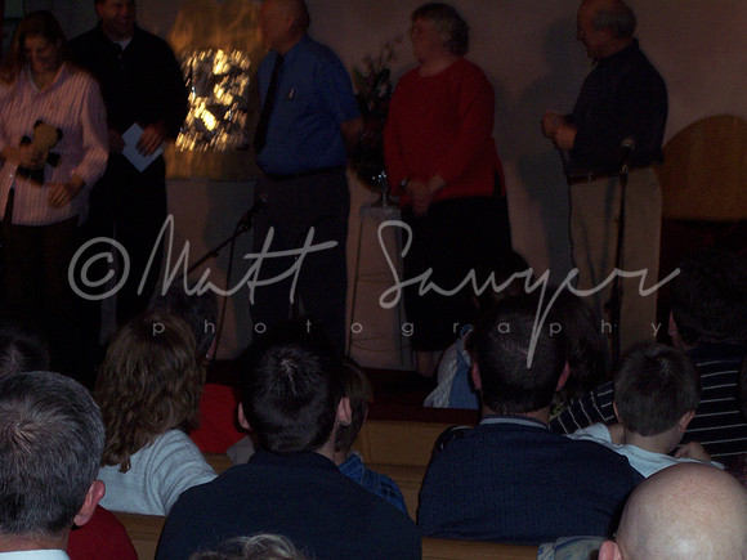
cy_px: 280
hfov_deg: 16.8
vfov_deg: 12.7
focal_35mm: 117
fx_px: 2525
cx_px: 374
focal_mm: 24
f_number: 4.8
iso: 140
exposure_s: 1/125
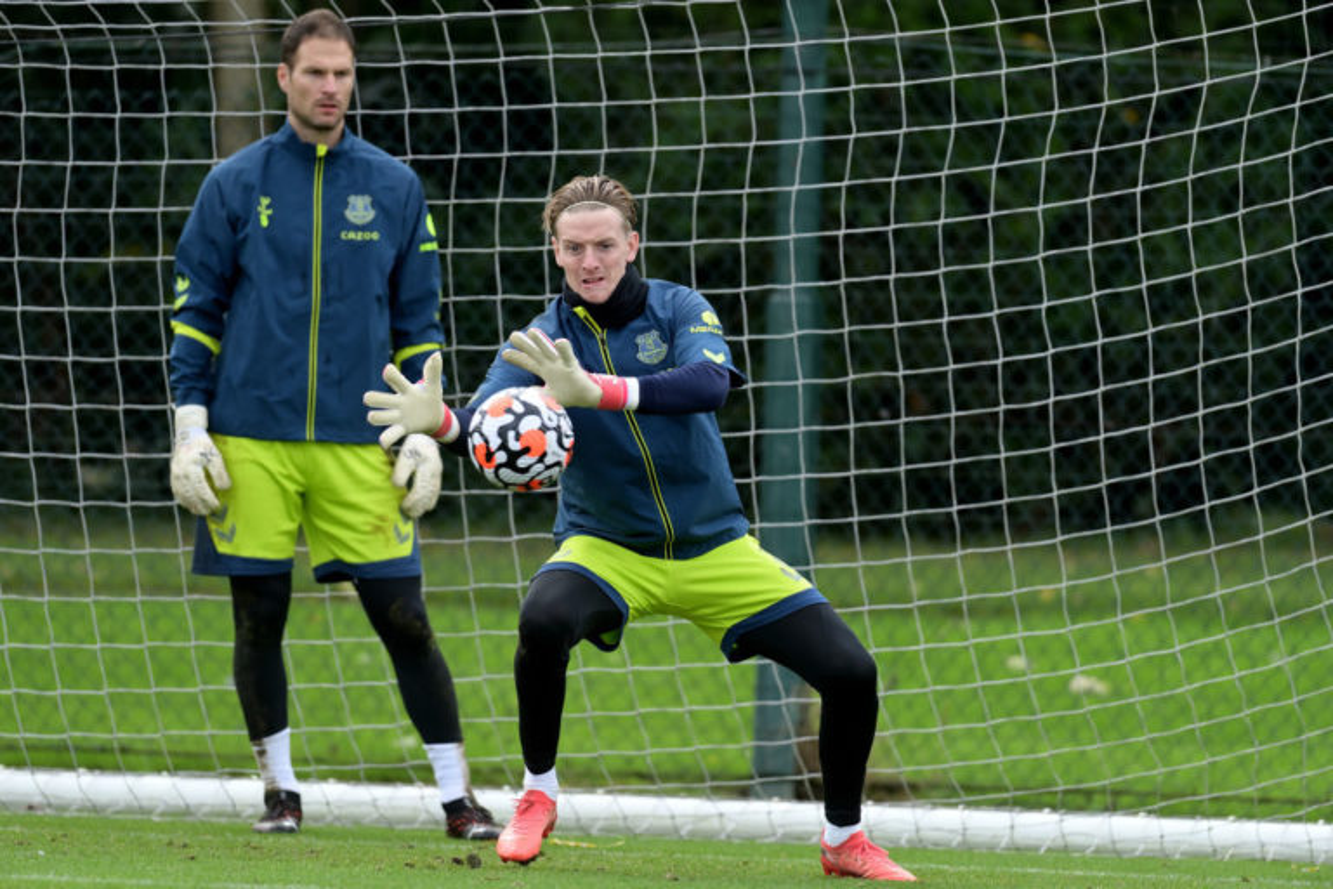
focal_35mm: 400
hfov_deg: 5.2
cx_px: 666
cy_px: 444
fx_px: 14810
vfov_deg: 3.4
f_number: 3.5
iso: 800
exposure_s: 1/2000
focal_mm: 400
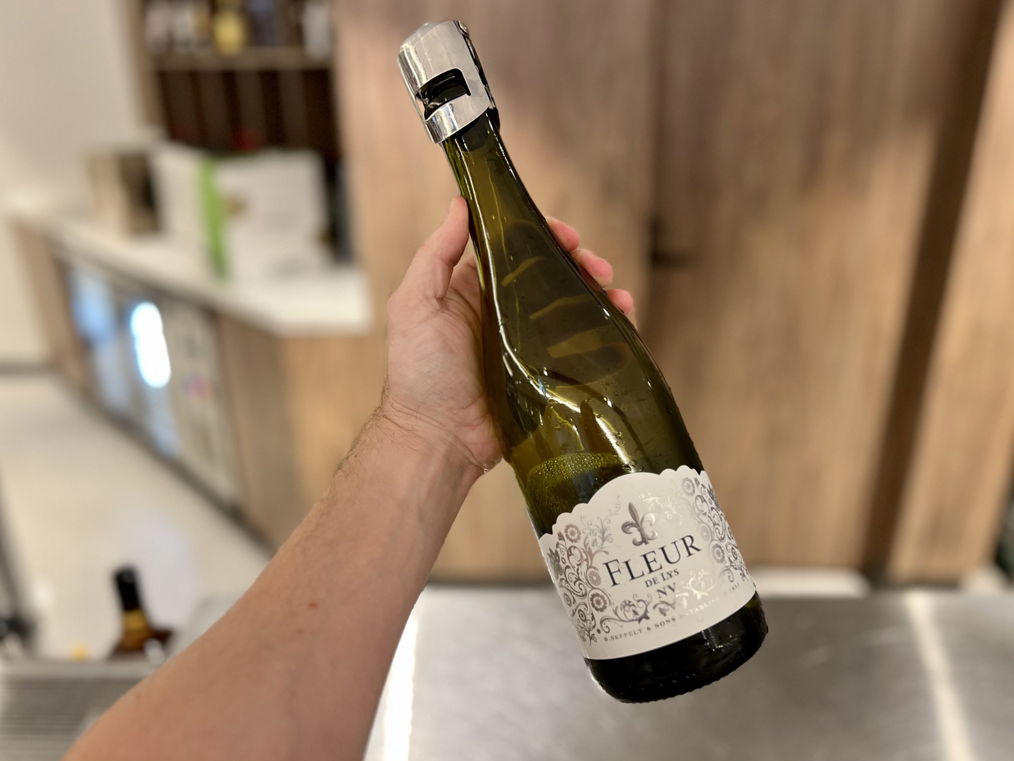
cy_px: 380
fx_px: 762
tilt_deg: -20.8
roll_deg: -0.3
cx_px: 507
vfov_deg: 53.1
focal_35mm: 26
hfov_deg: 67.3
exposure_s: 1/50
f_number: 1.5
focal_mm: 5.7
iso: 250
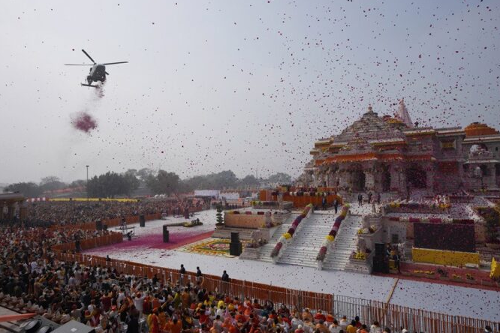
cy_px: 165
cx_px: 247
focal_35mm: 23
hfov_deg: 76.1
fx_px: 319
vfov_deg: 55.1
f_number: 5.6
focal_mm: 22
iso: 200
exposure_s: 1/2500
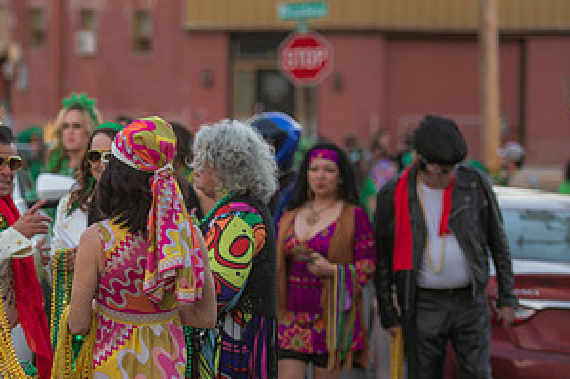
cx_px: 42
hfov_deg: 10.3
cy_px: 319
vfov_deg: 6.9
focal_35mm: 198
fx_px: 3133
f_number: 2.8
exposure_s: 1/250
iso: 160
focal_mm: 102
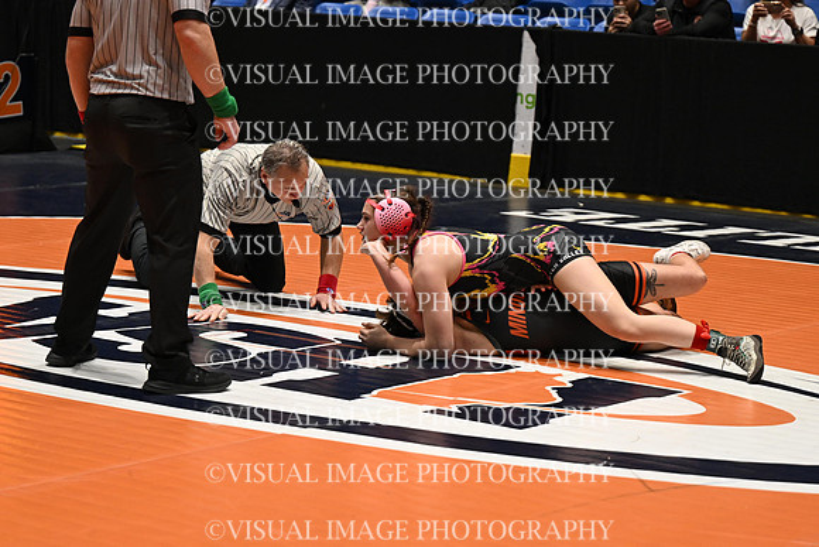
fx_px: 2526
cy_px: 274
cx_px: 410
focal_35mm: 111
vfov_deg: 12.3
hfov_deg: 18.4
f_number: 2.8
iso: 2000
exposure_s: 1/767
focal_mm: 74
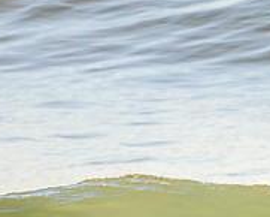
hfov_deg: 0.9
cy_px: 270
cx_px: 409
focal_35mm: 2254
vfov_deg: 0.7
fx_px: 18021
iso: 400
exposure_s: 1/1250
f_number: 5.6
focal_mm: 500
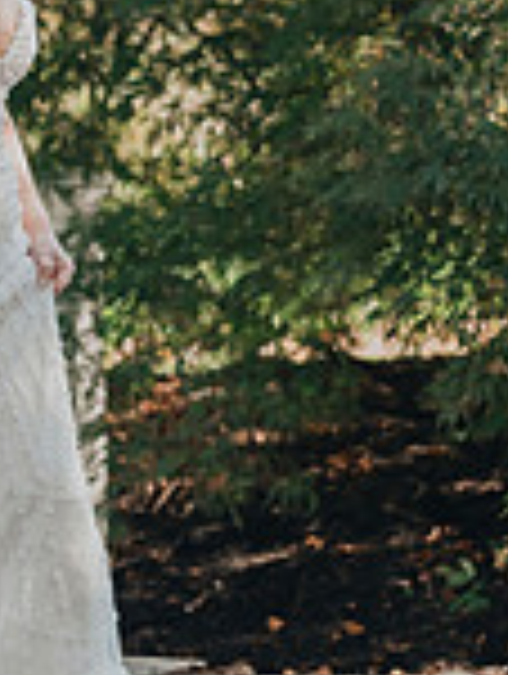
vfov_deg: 4.1
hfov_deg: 3.1
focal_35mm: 482
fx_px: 9405
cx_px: 99
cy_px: -2
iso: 800
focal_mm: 130
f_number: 3.5
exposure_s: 1/640
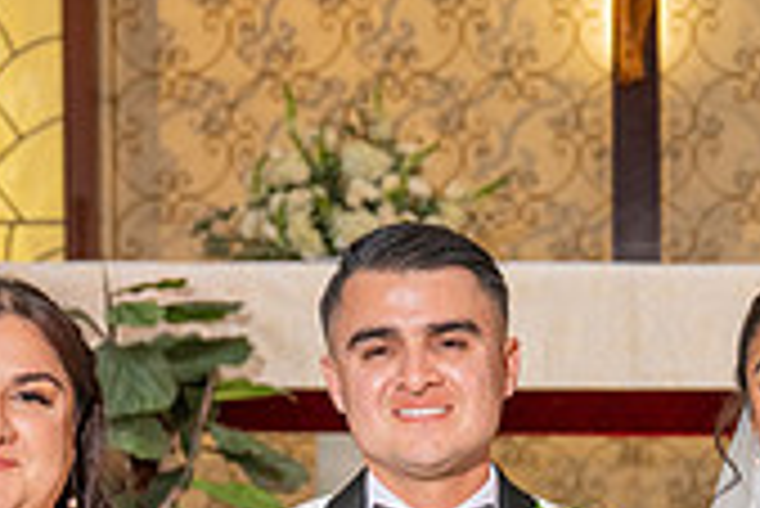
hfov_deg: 12.7
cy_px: 825
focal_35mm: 161
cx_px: 670
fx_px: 3402
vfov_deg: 8.3
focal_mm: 47
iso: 800
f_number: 4.5
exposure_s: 1/160
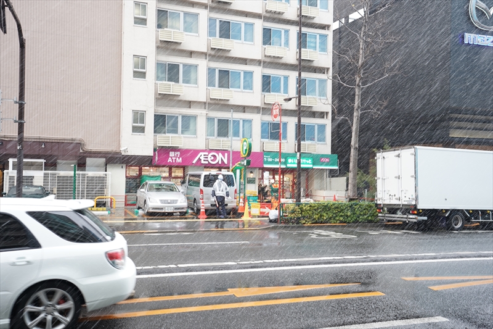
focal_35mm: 34
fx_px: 465
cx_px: 246
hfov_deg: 55.8
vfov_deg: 38.9
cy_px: 164
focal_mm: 34
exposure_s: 1/40
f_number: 3.5
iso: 250
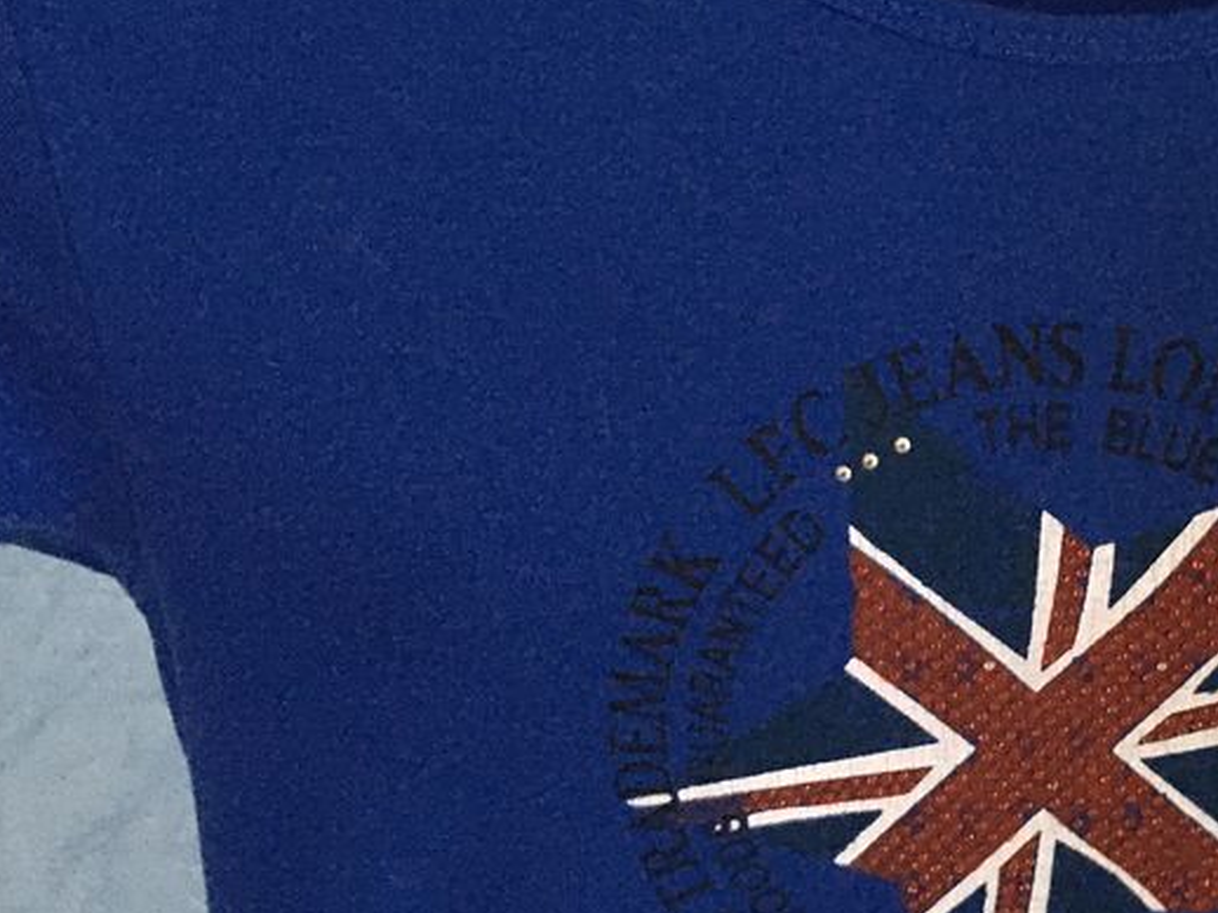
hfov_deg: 33.0
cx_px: 1042
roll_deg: -5.3
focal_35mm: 56
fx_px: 1970
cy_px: 454
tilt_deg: -24.1
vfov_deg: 26.1
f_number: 2.2
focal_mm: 4.15
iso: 320
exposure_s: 1/17
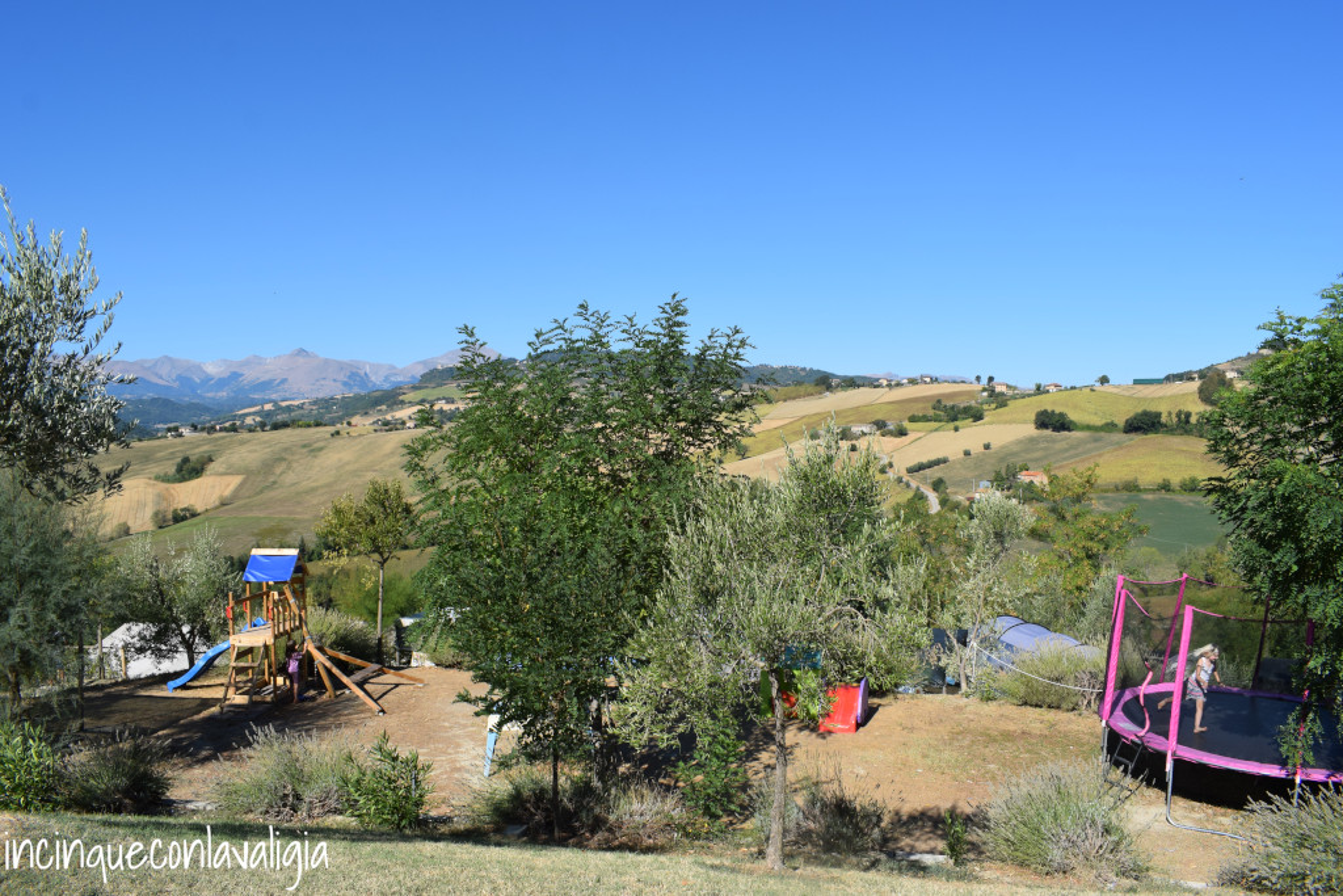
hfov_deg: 67.4
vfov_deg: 47.9
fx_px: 1007
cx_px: 672
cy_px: 448
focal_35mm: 27
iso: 200
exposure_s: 1/400
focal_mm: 18
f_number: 10
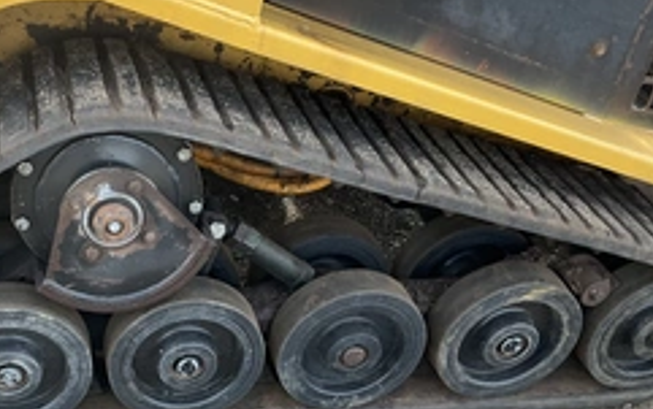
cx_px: 201
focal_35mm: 51
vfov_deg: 24.9
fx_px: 908
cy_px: 330
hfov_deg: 38.9
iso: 20
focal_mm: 3
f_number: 1.8
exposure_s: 1/148
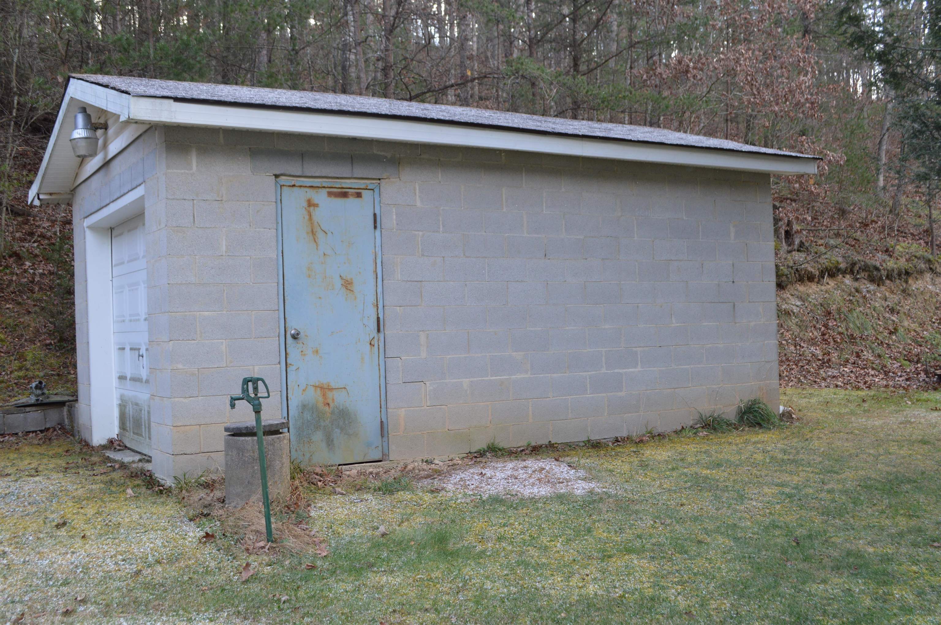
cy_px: 312
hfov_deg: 53.2
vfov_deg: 36.8
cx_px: 470
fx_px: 940
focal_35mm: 36
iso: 400
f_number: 5.6
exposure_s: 1/125
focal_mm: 24
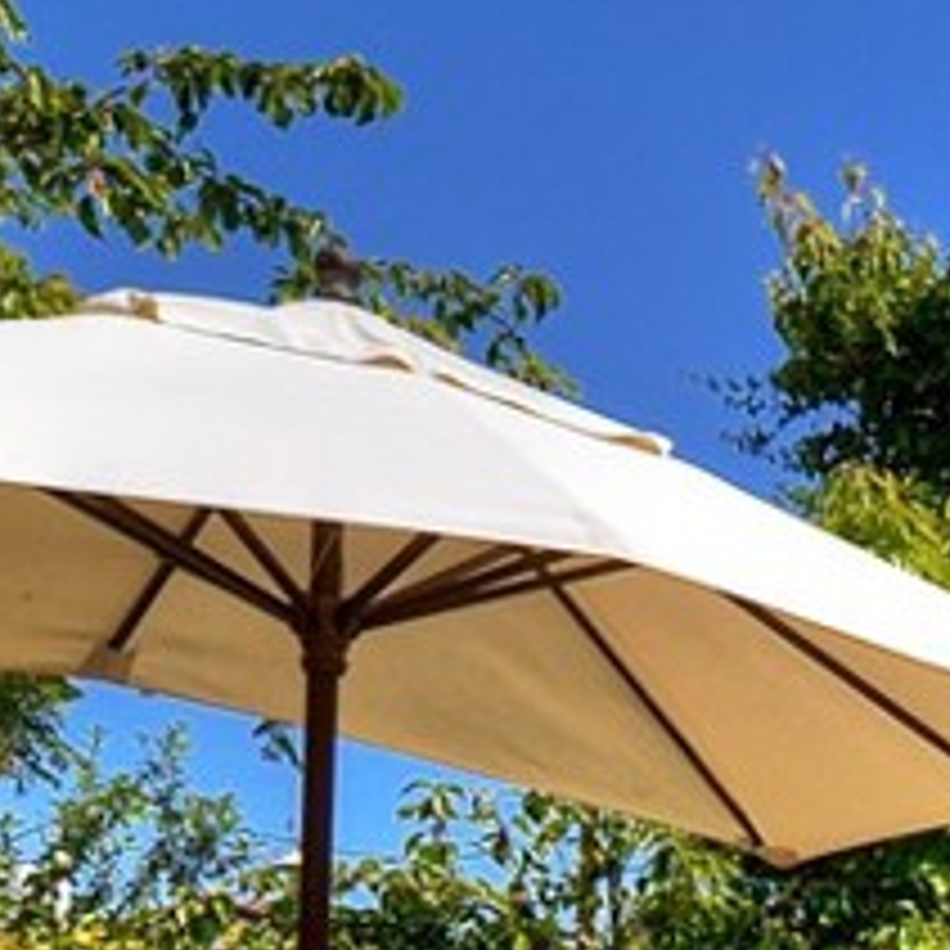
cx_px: 1400
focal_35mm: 74
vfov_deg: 20.9
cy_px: 1283
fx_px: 2298
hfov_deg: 20.3
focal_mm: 12
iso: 160
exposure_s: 1/800
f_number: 7.1
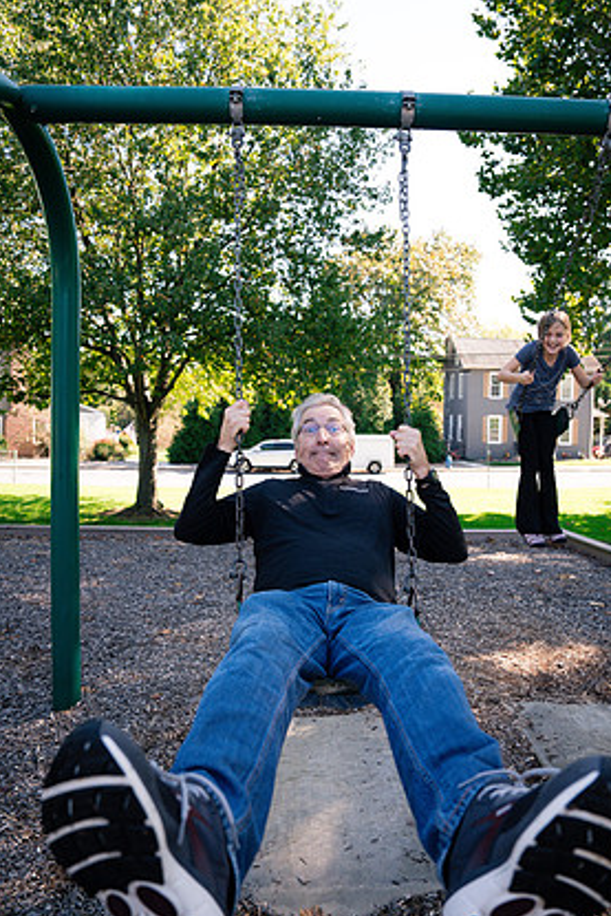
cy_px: 430
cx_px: 318
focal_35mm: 26
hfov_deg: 49.6
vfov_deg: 69.3
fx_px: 661
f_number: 3.5
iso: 800
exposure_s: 1/1600
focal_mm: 24
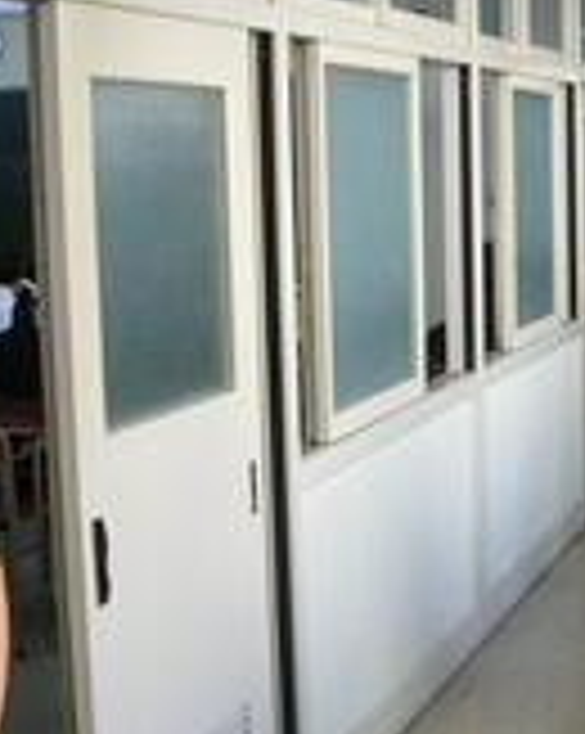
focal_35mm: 84
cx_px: 518
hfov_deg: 18.0
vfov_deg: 22.7
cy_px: 486
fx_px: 1821
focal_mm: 5.8
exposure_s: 1/34.3
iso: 50
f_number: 2.8
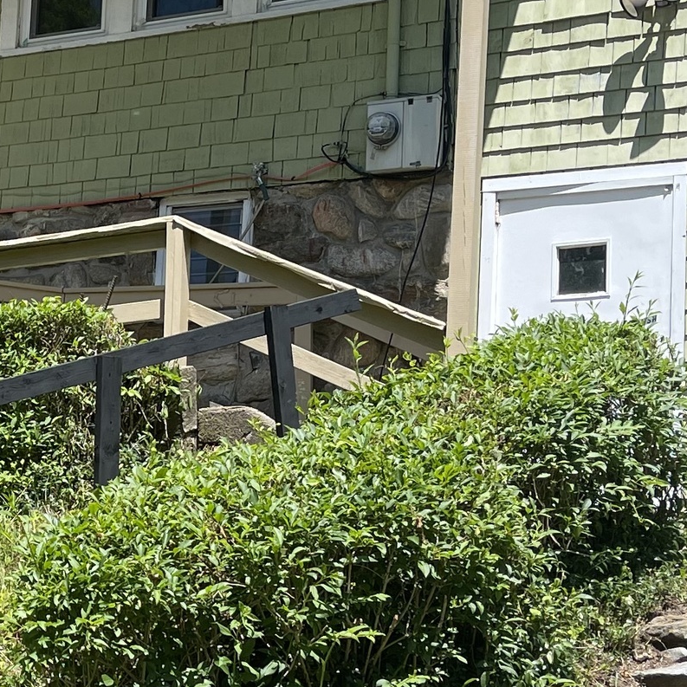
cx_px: -140
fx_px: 1998
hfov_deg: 18.5
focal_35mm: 89
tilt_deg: +4.6
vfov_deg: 19.4
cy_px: 470
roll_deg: -4.0
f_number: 1.6
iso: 50
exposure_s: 1/2857
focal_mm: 5.1
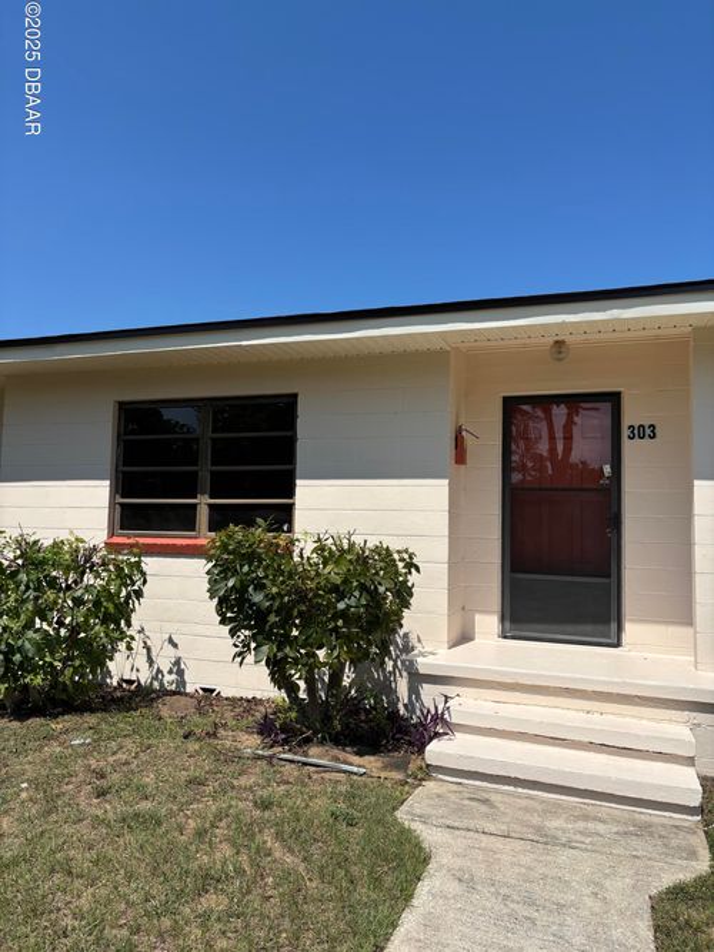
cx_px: 357
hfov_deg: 53.0
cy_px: 476
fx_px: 715
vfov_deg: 67.3
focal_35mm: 26
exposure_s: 1/4854
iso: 50
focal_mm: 5.96
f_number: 1.6
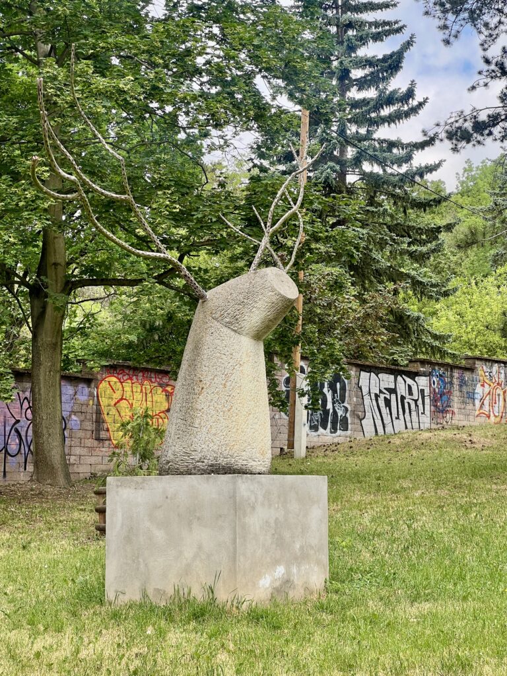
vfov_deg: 25.3
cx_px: 254
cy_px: 338
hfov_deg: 19.1
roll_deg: -0.2
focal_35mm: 77
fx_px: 1504
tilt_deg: +6.7
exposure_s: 1/165
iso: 32
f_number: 2.8
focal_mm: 9
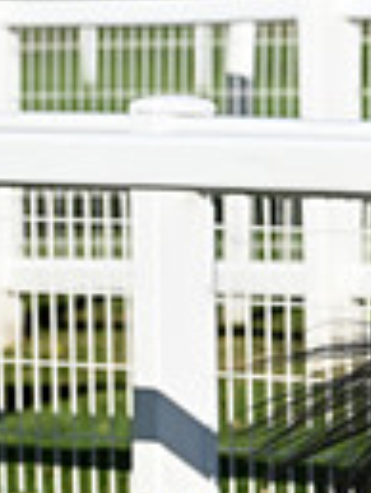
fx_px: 8332
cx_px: 994
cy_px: -86
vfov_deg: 3.4
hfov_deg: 2.5
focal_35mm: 584
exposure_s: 1/2500
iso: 400
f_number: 5.6
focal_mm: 135
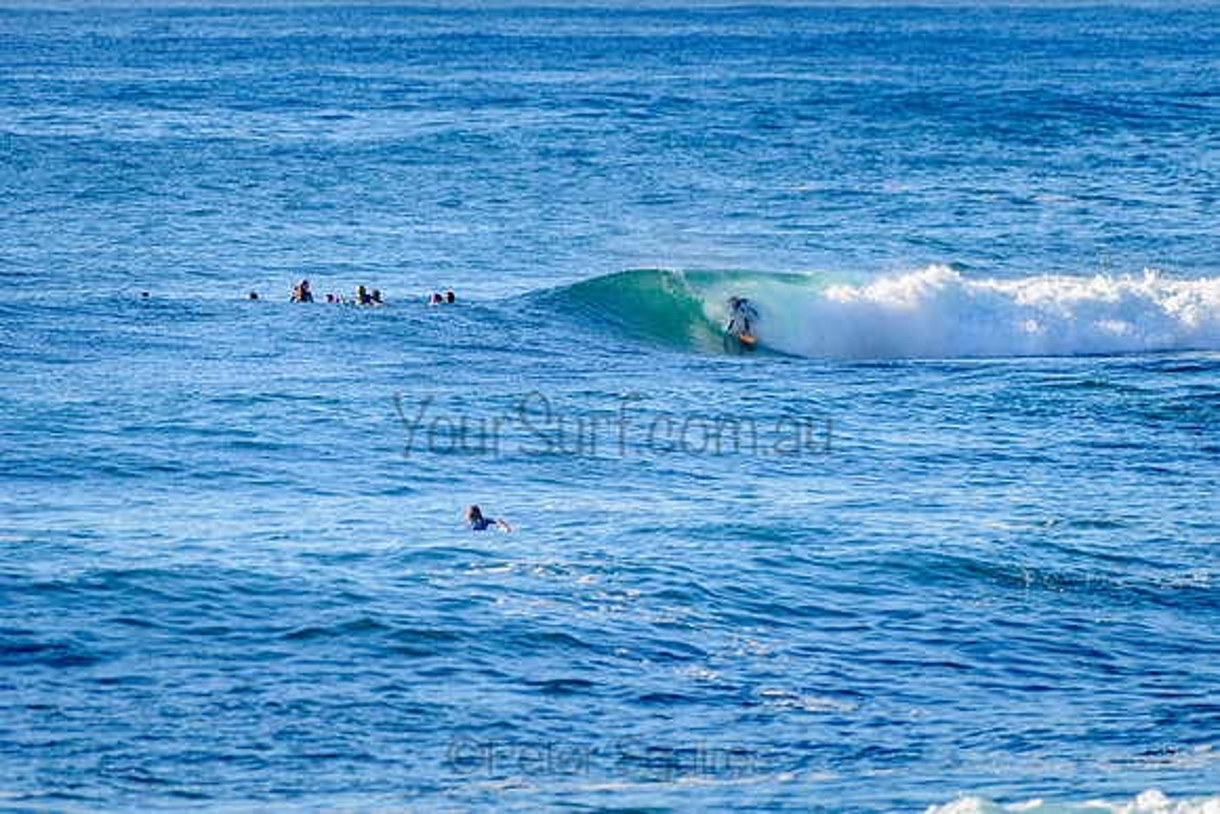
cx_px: 748
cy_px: 347
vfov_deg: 2.2
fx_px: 20785
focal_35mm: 613
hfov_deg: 3.4
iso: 320
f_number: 5.6
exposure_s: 1/2000
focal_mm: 500
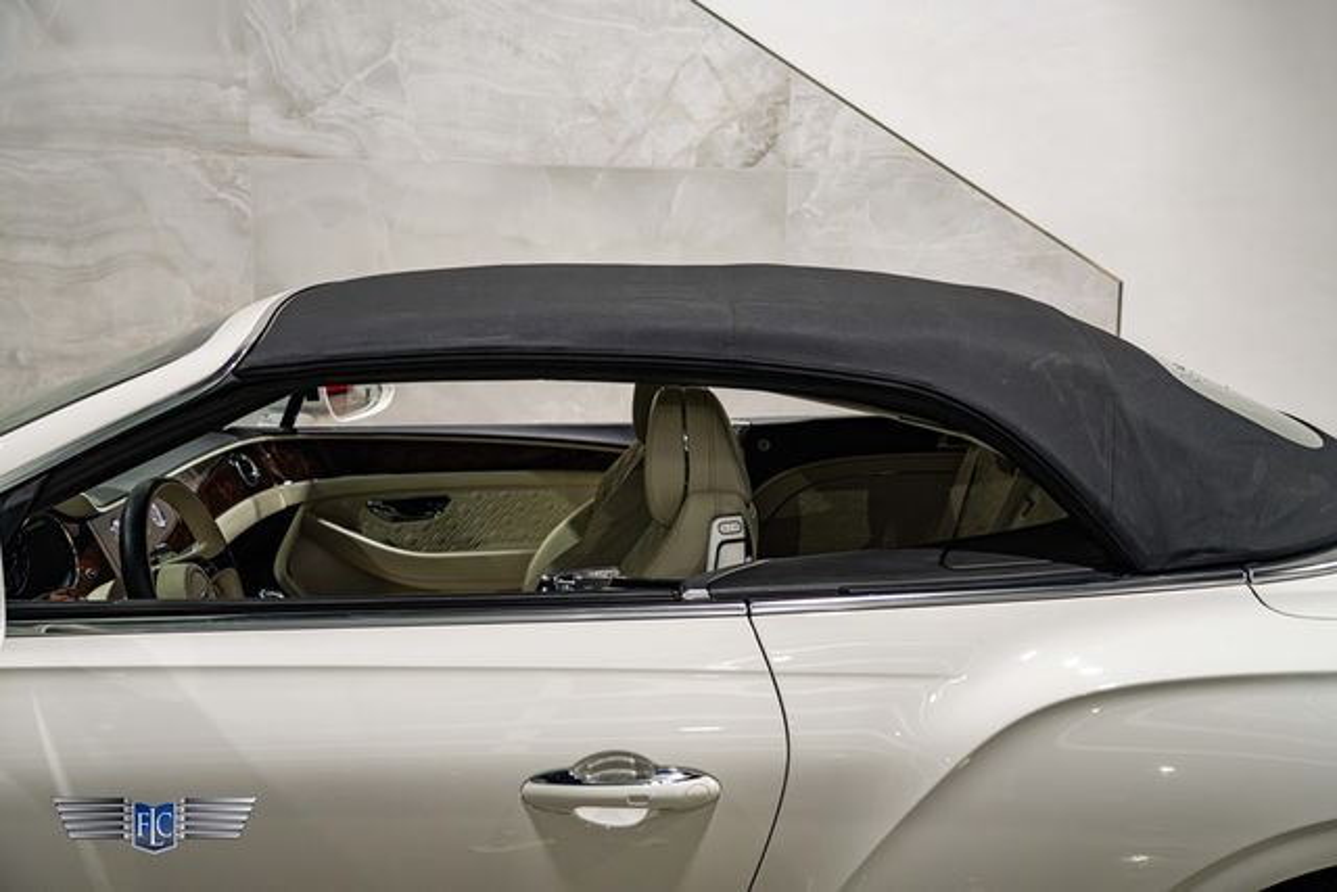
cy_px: 446
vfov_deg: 31.2
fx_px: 1597
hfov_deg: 45.4
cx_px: 668
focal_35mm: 43
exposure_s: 1/125
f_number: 4
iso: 1600
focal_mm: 43
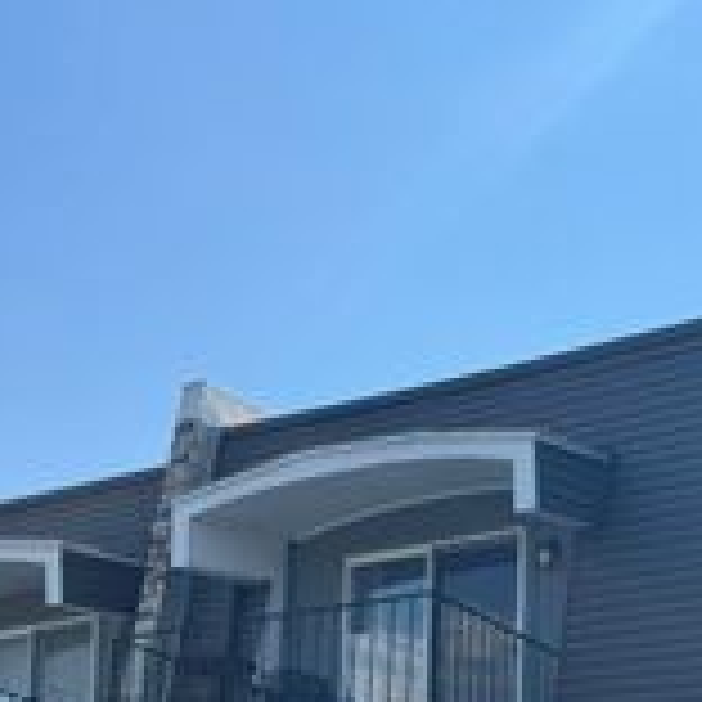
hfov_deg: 25.0
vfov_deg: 23.6
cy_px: 799
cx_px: 540
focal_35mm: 68
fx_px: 1560
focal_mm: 6.76
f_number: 1.78
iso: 80
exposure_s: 1/4310
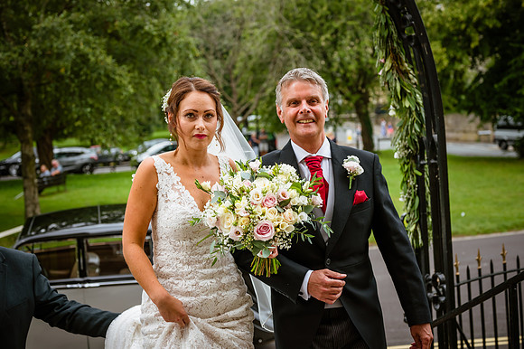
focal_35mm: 50
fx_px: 727
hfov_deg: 39.6
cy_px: 174
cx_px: 262
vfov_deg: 27.0
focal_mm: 50
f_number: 4
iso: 450
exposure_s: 1/1000
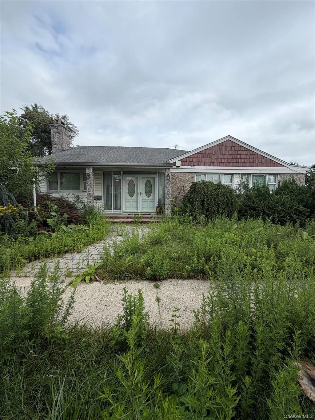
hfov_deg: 85.7
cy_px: 210
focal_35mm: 14
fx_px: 170
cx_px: 158
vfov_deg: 102.1
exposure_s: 1/770
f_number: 2.2
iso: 25
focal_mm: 2.22
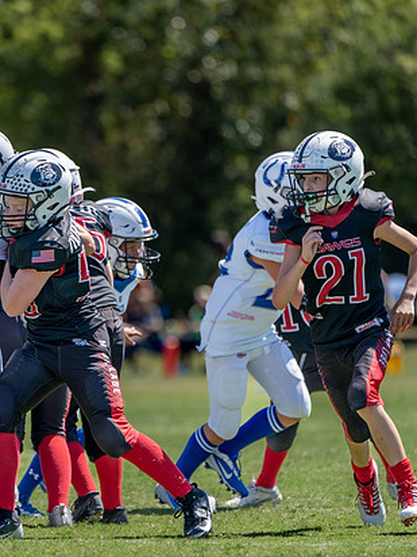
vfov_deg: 3.1
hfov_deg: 2.3
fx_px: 10344
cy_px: 304
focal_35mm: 644
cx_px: 83
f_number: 5.6
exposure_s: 1/1600
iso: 320
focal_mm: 400
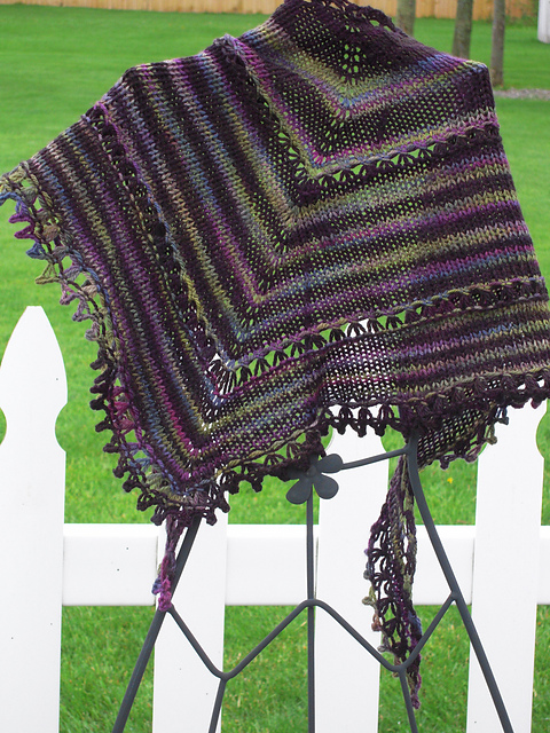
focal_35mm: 105
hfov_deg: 14.1
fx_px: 2224
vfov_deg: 18.7
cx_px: 275
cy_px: 366
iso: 250
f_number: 5.6
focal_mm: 18.8
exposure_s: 1/100
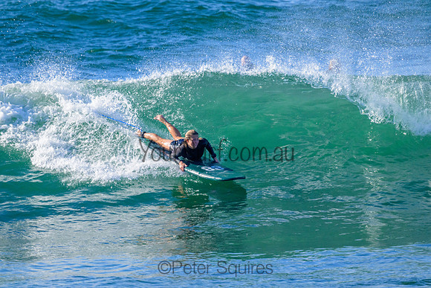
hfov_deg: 2.6
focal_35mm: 800
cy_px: 144
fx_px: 9580
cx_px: 216
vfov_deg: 1.7
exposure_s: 1/2000
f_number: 11
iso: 1600
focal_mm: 800
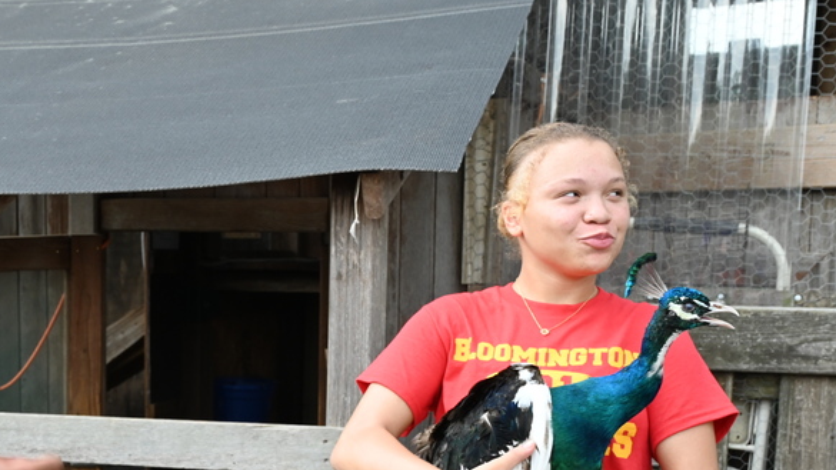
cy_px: 468
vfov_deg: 17.8
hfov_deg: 31.4
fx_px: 1463
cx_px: 219
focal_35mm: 66
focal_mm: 36
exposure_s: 1/250
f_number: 8
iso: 800
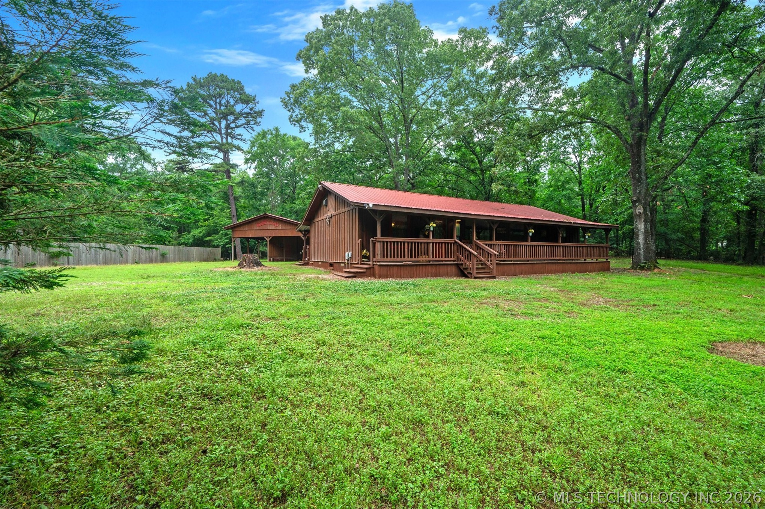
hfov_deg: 104.3
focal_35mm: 14
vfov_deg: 81.1
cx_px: 382
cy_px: 254
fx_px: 297
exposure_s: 1/50
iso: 250
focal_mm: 14
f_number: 9
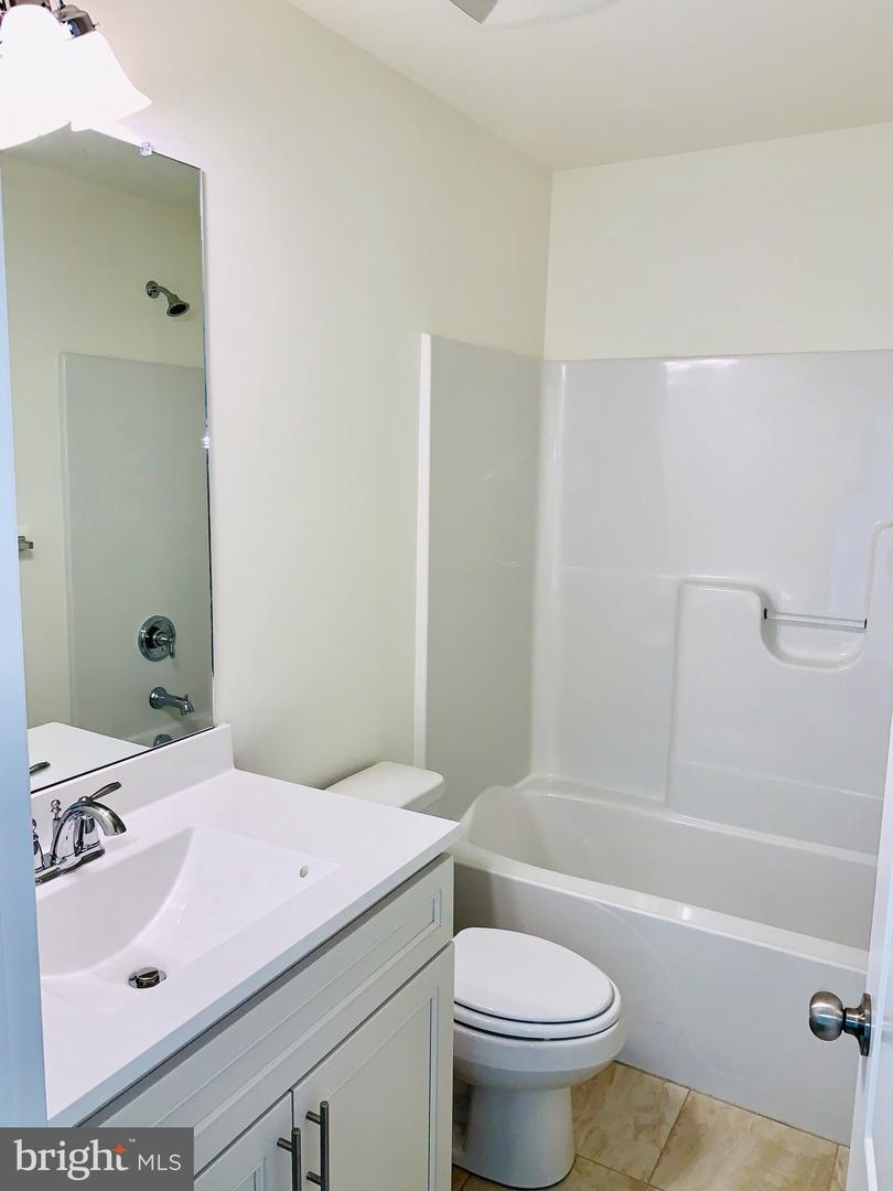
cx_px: 446
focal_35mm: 26
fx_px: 894
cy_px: 596
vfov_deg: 67.3
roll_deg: -0.3
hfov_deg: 53.1
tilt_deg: -7.3
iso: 50
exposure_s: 1/120
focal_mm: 4.25
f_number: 1.8
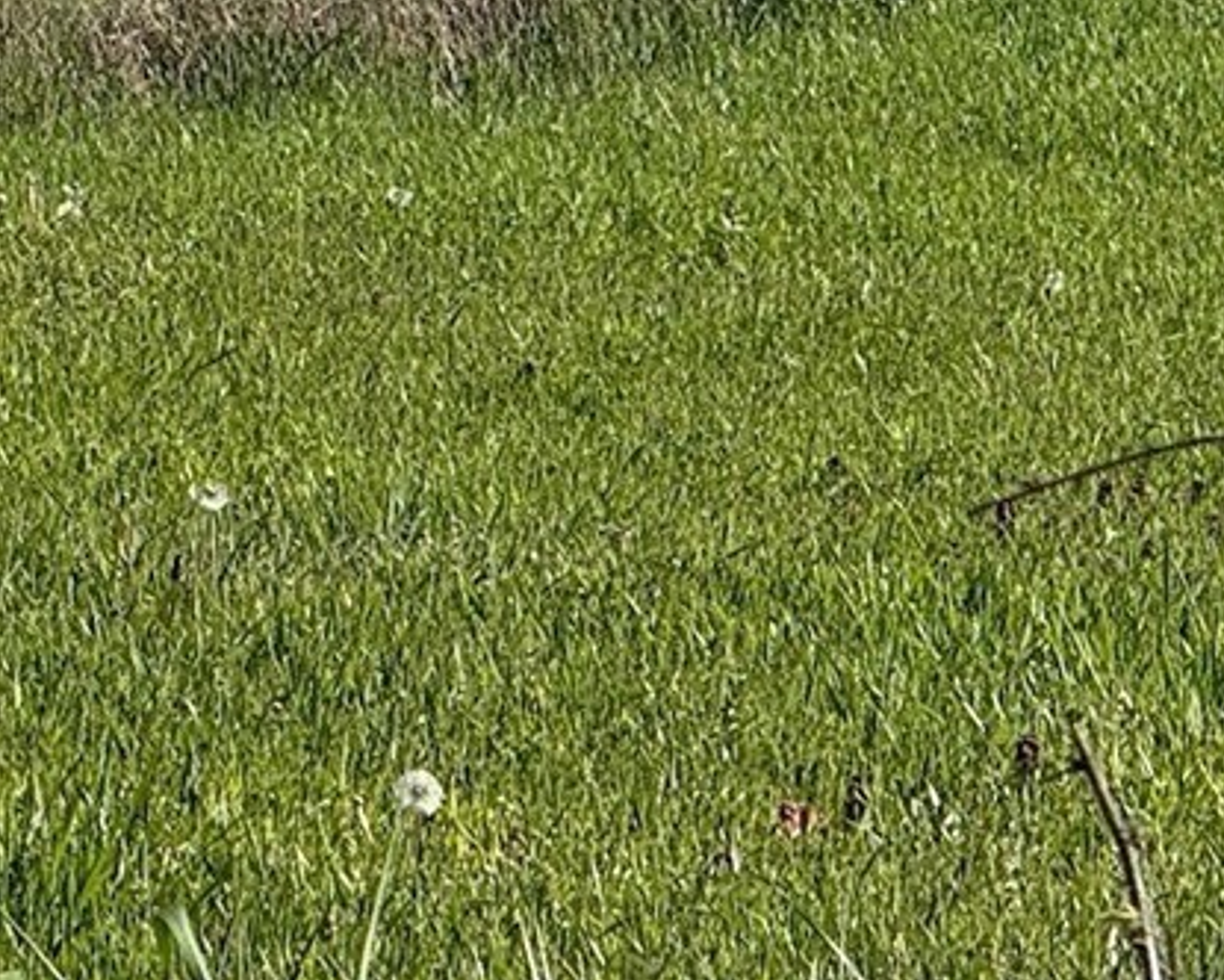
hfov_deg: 4.3
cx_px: 280
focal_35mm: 452
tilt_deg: +2.5
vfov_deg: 3.4
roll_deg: -1.3
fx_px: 16374
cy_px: -785
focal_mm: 15.66
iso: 50
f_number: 2.8
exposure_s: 1/1546
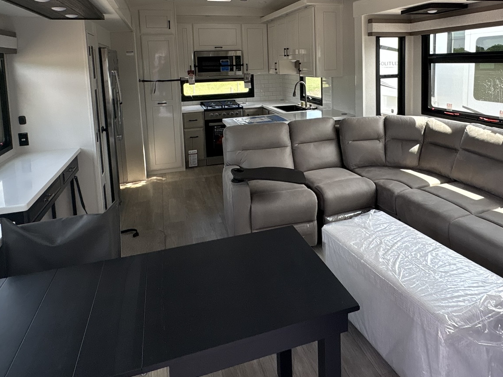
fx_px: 363
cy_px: 96
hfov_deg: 69.1
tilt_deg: -5.0
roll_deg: +2.1
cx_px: 284
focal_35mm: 25
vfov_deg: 52.6
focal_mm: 2.22
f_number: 2.2
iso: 200
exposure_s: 1/99
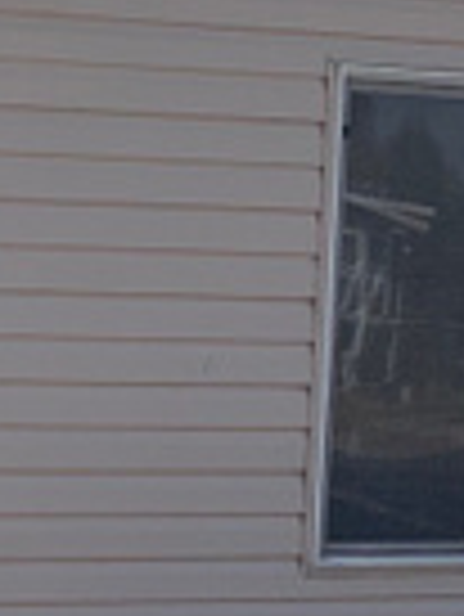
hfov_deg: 9.9
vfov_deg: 13.3
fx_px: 2605
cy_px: 603
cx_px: -198
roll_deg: -0.8
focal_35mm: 146
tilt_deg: -3.4
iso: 25
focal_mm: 4.25
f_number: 1.8
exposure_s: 1/3937
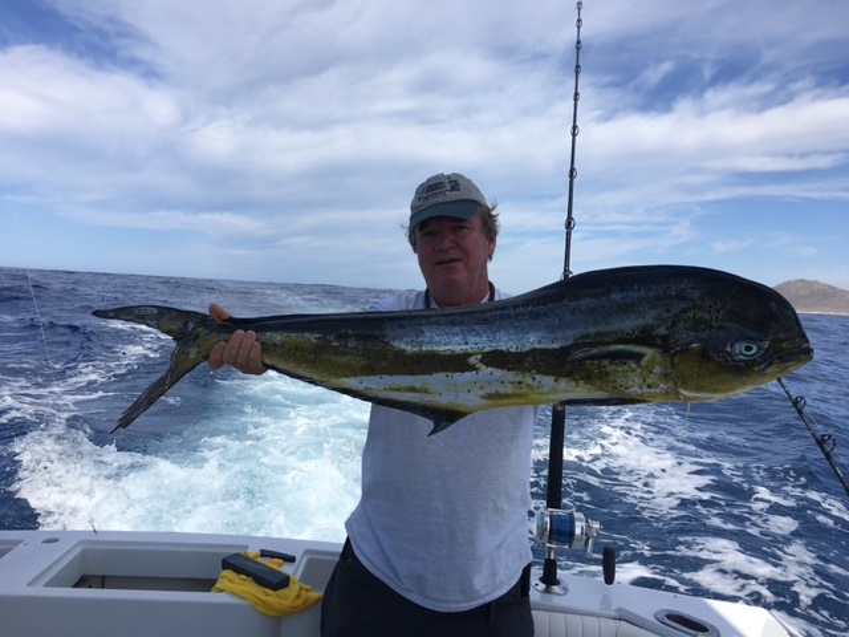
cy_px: 318
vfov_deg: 48.2
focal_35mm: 29
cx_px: 424
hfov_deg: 61.7
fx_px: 711
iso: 25
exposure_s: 1/2198
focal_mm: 4.15
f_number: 2.2
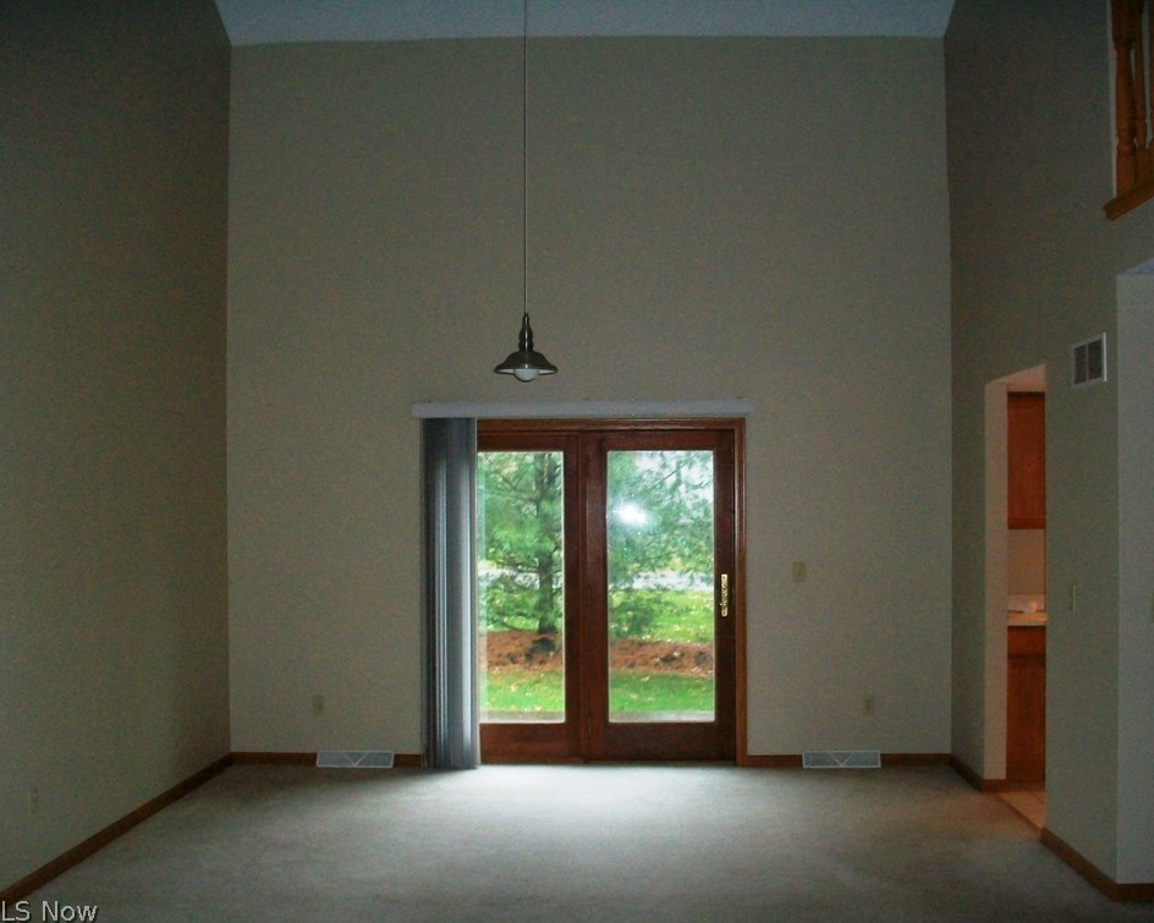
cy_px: 462
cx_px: 597
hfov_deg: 50.3
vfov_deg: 41.1
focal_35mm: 36
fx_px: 1229
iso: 160
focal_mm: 5.7
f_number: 2.8
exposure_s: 1/60
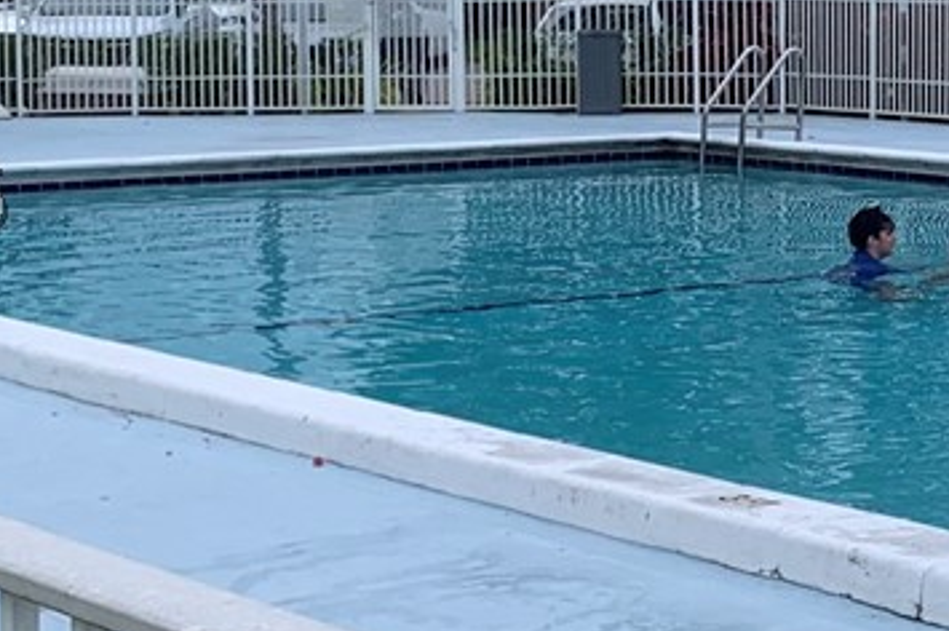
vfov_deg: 11.2
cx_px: 826
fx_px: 3213
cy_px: 195
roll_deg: -0.1
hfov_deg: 16.6
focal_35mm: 122
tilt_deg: -4.1
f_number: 1.8
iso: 25
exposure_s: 1/732
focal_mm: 4.25
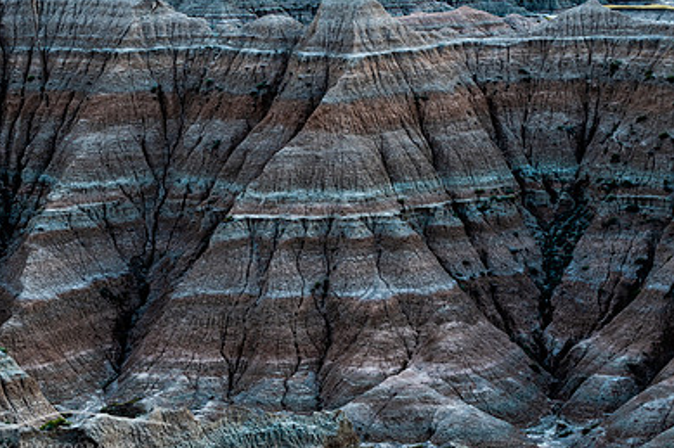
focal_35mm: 133
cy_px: 175
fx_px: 2489
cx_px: 301
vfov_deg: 10.3
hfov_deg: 15.4
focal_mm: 85
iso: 64
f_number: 8
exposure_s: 1/5
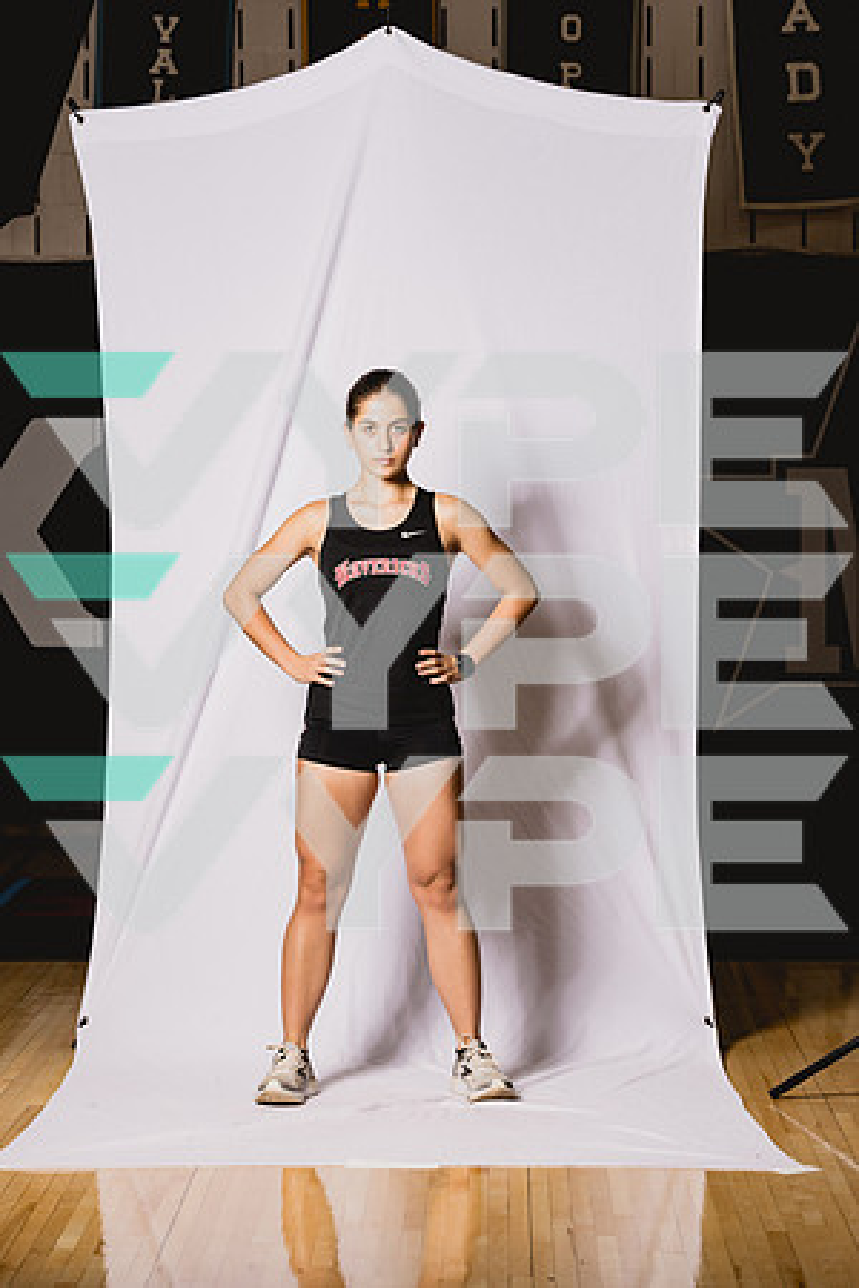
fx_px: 3615
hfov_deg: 13.6
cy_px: 644
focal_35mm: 101
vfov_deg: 20.2
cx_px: 430
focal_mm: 101
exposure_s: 1/125
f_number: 7.1
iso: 400
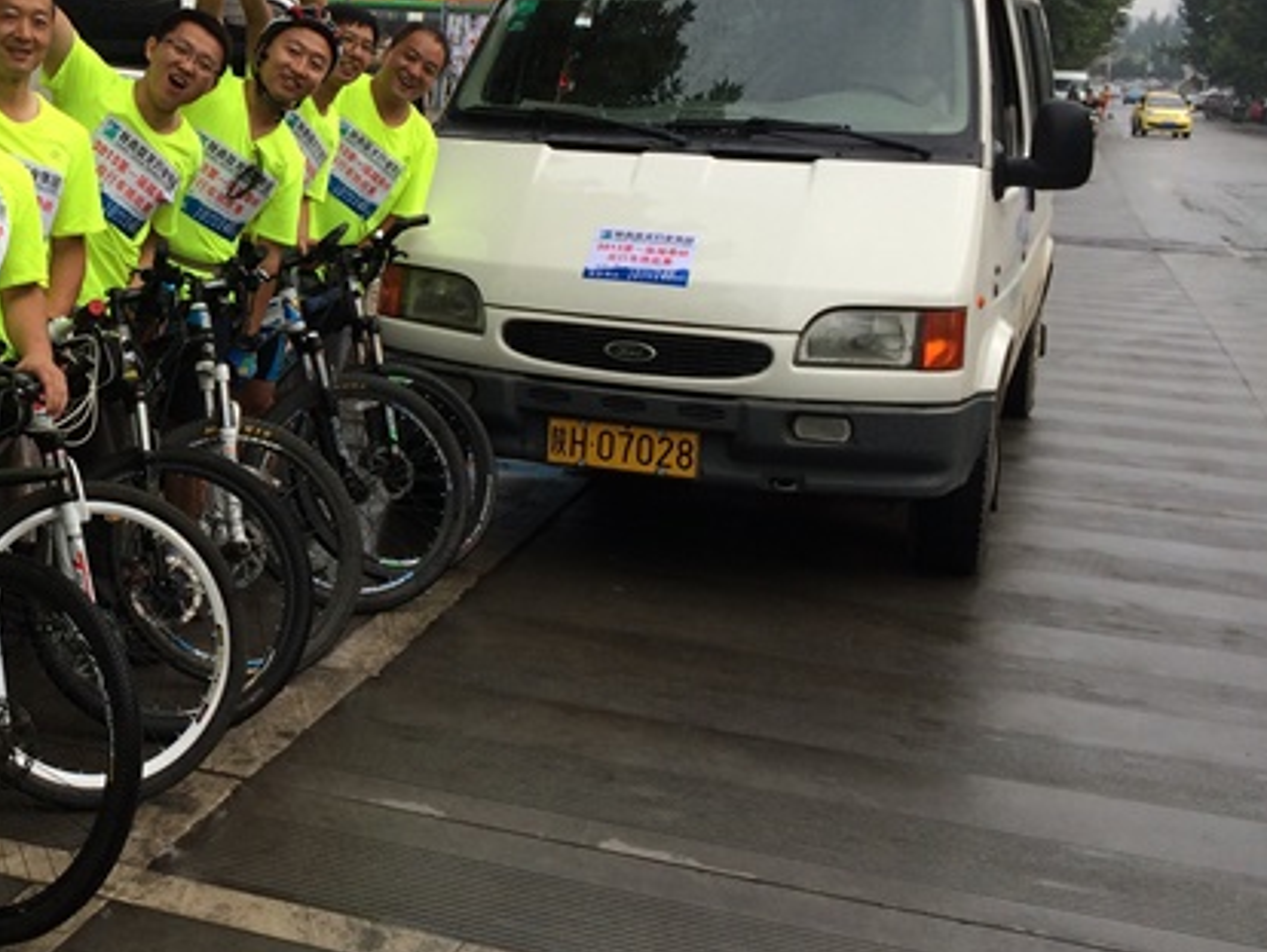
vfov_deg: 25.9
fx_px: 2051
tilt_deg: -9.8
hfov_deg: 32.2
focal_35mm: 56
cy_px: 269
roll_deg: -3.2
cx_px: 70
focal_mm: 4.15
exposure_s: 1/243
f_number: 2.2
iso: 32
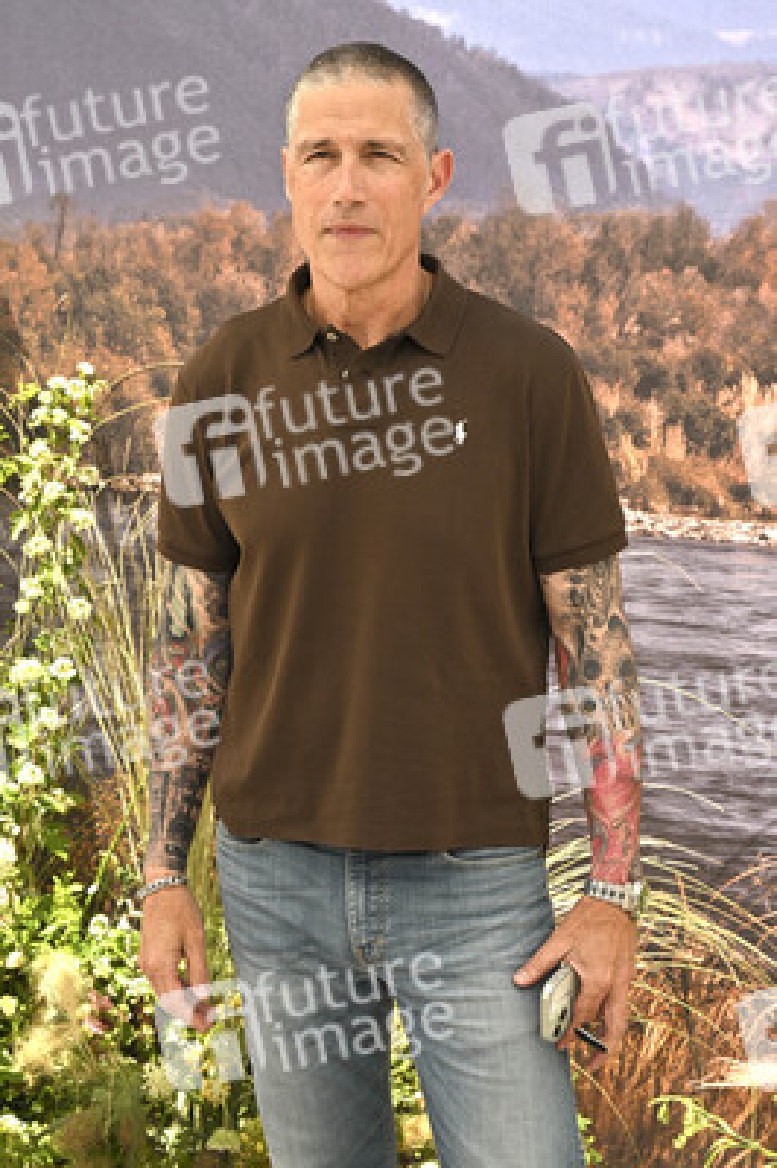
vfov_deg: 32.4
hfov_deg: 21.9
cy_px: 584
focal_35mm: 62
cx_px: 388
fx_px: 2011
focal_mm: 62
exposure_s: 1/320
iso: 200
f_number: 8
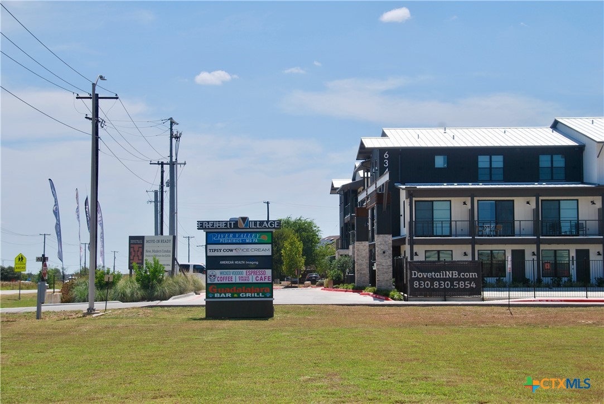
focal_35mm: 78
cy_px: 202
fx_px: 1310
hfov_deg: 26.0
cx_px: 302
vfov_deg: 17.5
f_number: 9
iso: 100
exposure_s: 1/320
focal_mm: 52
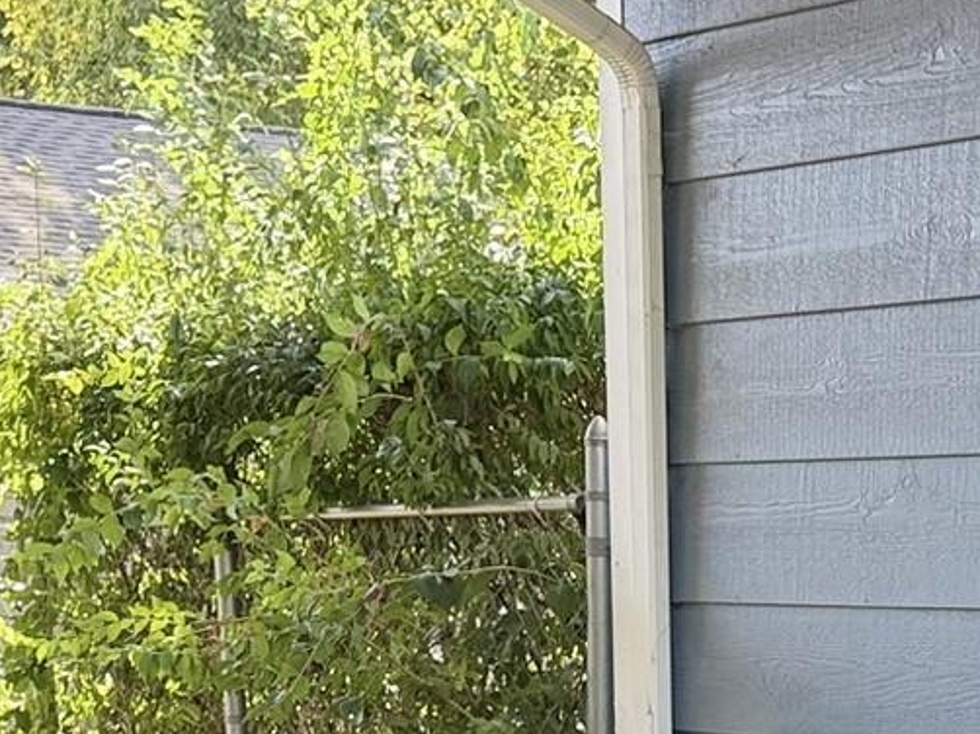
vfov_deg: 14.0
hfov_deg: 19.7
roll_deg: +0.5
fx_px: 2773
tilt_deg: -12.7
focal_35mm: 98
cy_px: 1142
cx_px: 841
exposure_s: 1/246
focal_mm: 6.76
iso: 80
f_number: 1.78
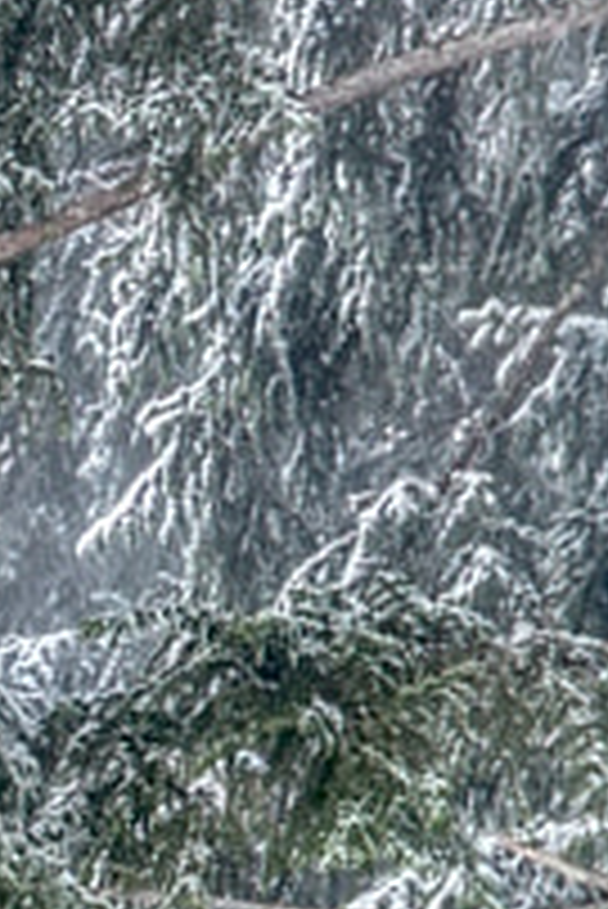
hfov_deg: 4.6
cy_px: 1048
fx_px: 7207
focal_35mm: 285
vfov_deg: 7.2
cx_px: -1261
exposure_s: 1/1000
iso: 100
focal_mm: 24
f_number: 2.8
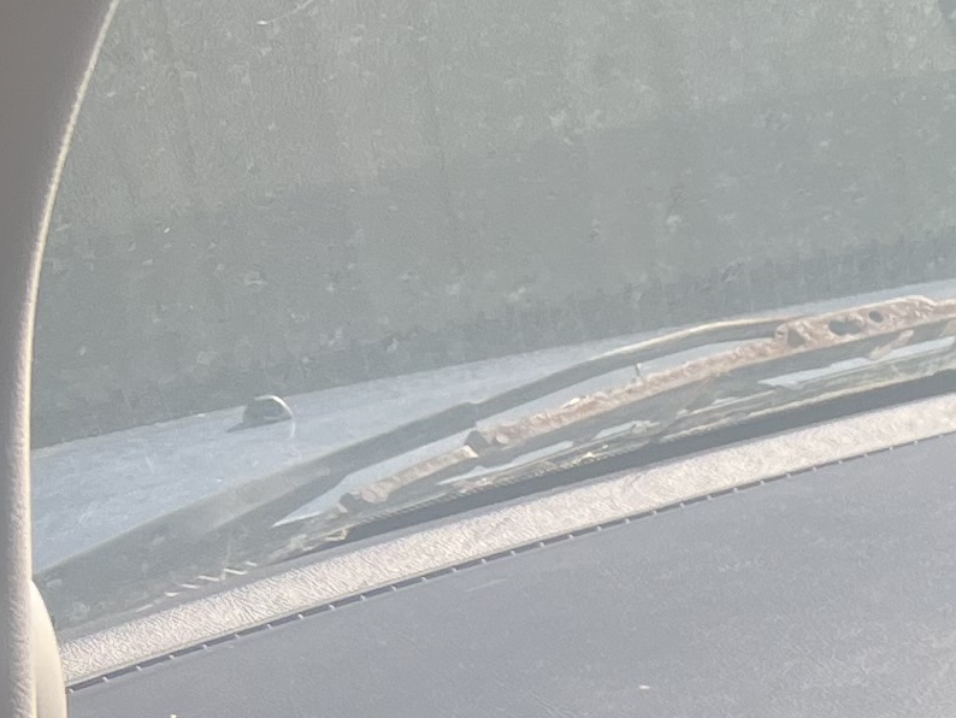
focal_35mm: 132
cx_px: 2383
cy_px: 1083
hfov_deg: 11.8
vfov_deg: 10.8
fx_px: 3647
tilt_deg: -24.0
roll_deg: -0.8
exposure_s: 1/458
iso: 50
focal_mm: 5.7
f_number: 1.5
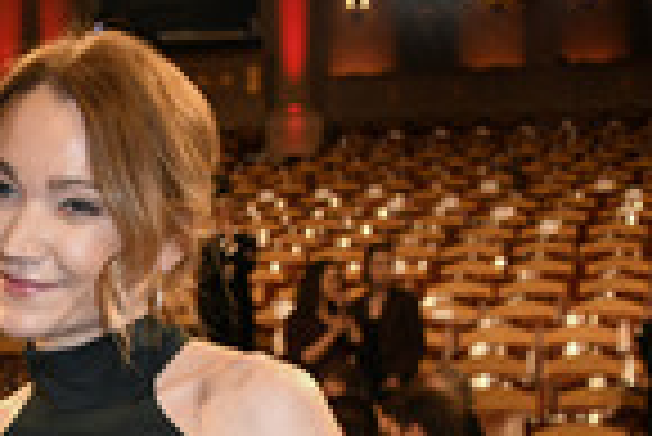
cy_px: 580
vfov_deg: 15.0
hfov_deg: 22.2
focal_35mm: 87
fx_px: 1577
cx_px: -43
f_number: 6.3
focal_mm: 28
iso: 1600
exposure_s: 1/100
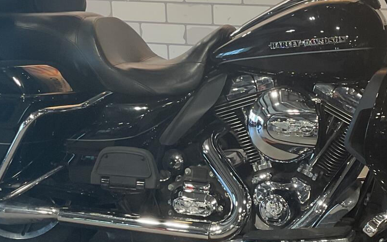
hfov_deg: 26.7
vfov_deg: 16.9
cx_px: 242
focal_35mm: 77
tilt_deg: -18.4
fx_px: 812
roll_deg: +2.3
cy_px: 114
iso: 50
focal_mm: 3
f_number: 1.8
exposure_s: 1/50
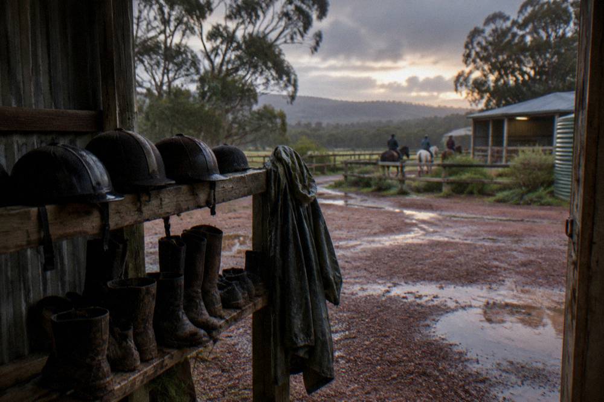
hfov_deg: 54.5
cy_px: 201
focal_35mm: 35
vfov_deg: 37.8
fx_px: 587
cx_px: 302
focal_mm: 35
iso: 6400
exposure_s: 1/125
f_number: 4.5
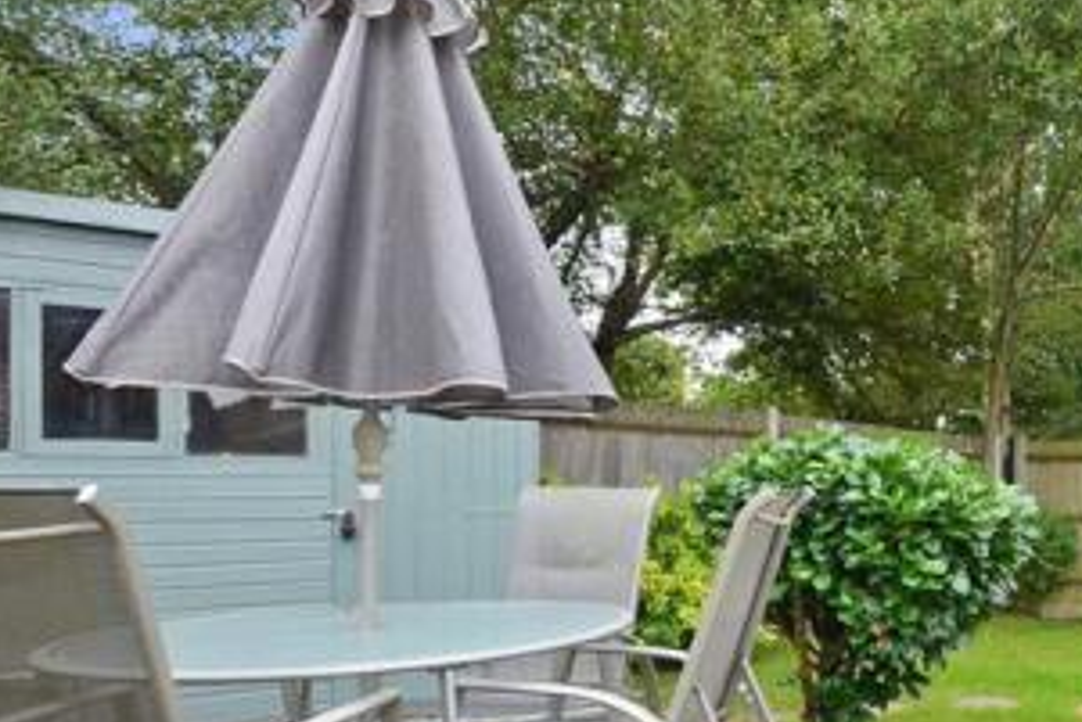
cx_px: 989
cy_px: 458
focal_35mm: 38
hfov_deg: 45.9
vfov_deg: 35.3
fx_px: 1129
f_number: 8
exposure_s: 1/40
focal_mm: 11.5
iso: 500
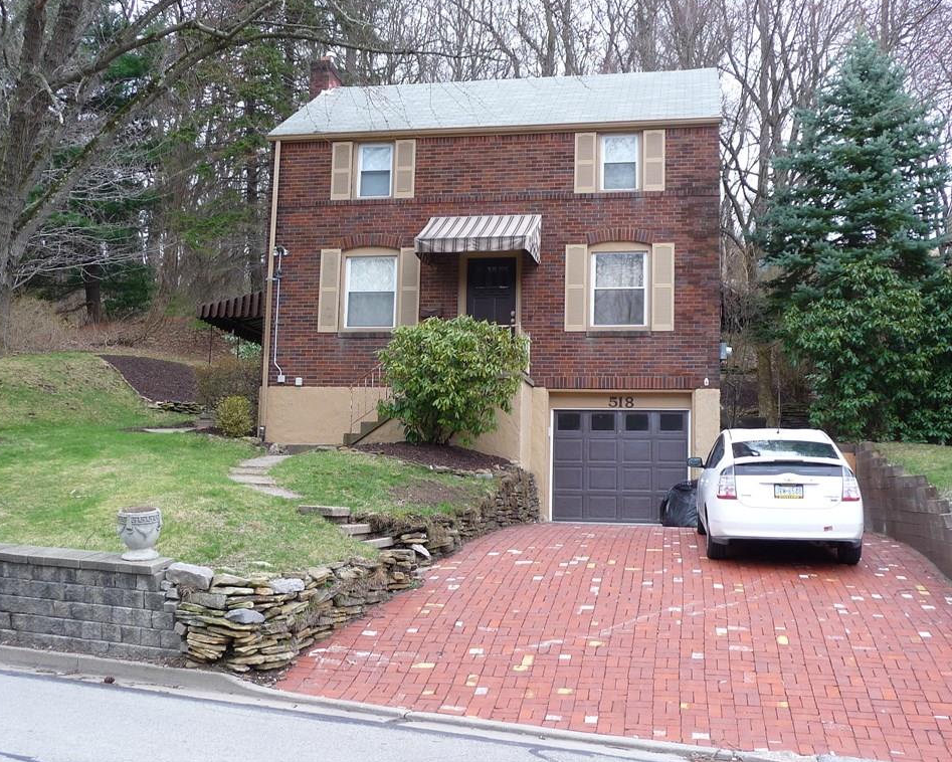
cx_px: 469
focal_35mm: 38
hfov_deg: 47.9
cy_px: 378
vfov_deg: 39.2
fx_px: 1071
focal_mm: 6
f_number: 3.7
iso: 100
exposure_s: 1/30
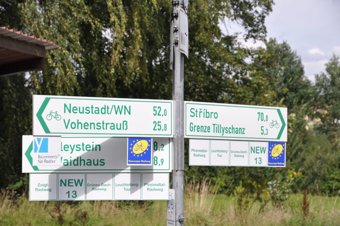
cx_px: 170
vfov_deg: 13.4
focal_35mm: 102
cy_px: 113
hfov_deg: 20.0
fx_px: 962
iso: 200
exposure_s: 1/500
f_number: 8
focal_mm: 68
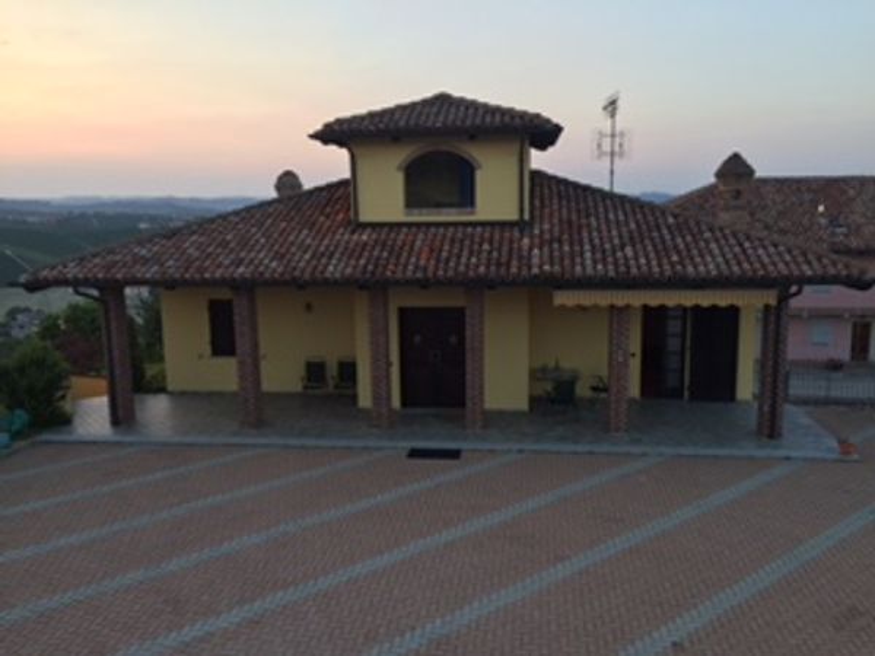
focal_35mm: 29
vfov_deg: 48.2
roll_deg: +0.0
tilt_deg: -12.2
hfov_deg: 61.7
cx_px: 438
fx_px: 733
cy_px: 328
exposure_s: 1/106
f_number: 2.2
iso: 32
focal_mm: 4.15
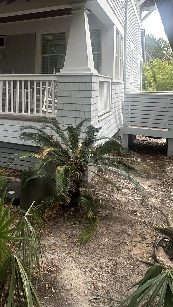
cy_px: 95
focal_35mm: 33
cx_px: 6
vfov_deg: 57.7
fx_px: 269
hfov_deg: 33.1
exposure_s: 1/245
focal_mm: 2.22
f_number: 2.2
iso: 40
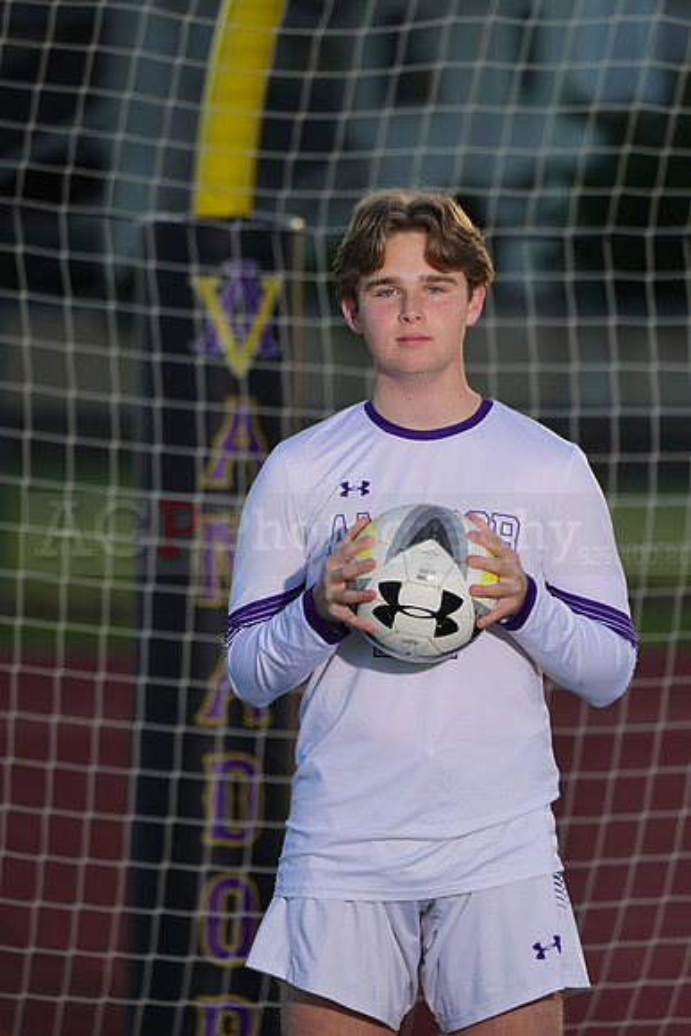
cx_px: 346
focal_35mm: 400
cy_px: 518
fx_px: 11509
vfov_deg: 5.2
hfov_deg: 3.4
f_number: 8
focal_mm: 400
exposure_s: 1/200
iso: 100
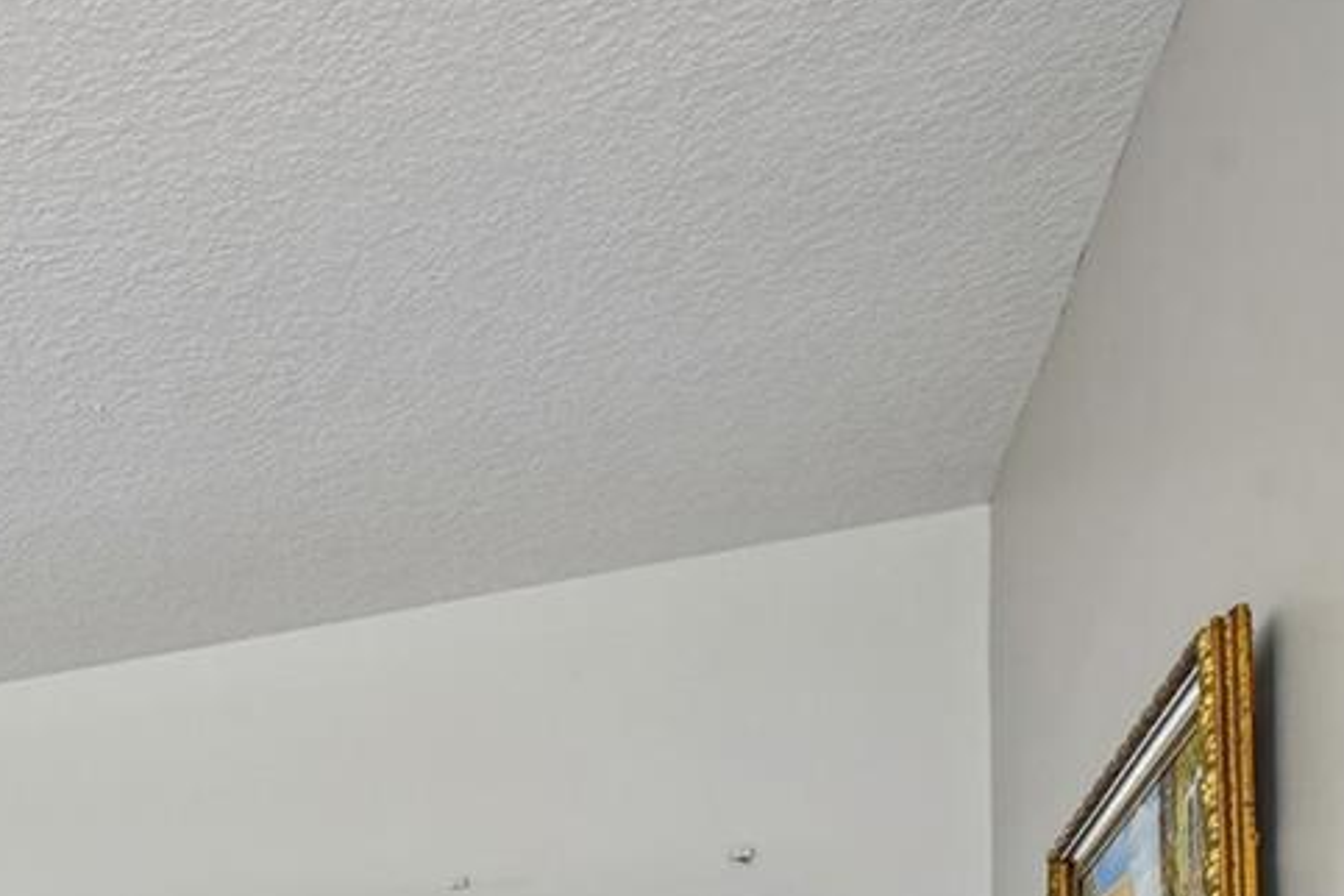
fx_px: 1979
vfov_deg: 20.8
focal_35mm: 53
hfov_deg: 25.9
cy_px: 1419
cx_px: -749
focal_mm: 16
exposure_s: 1/8
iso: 400
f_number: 8
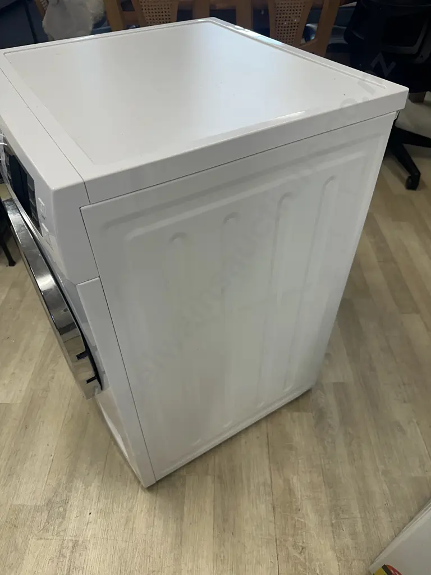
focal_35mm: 24
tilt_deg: -43.4
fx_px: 398
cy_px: 288
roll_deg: +0.1
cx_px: 216
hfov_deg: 56.8
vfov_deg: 71.6
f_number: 1.78
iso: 80
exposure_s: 1/100
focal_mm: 6.86
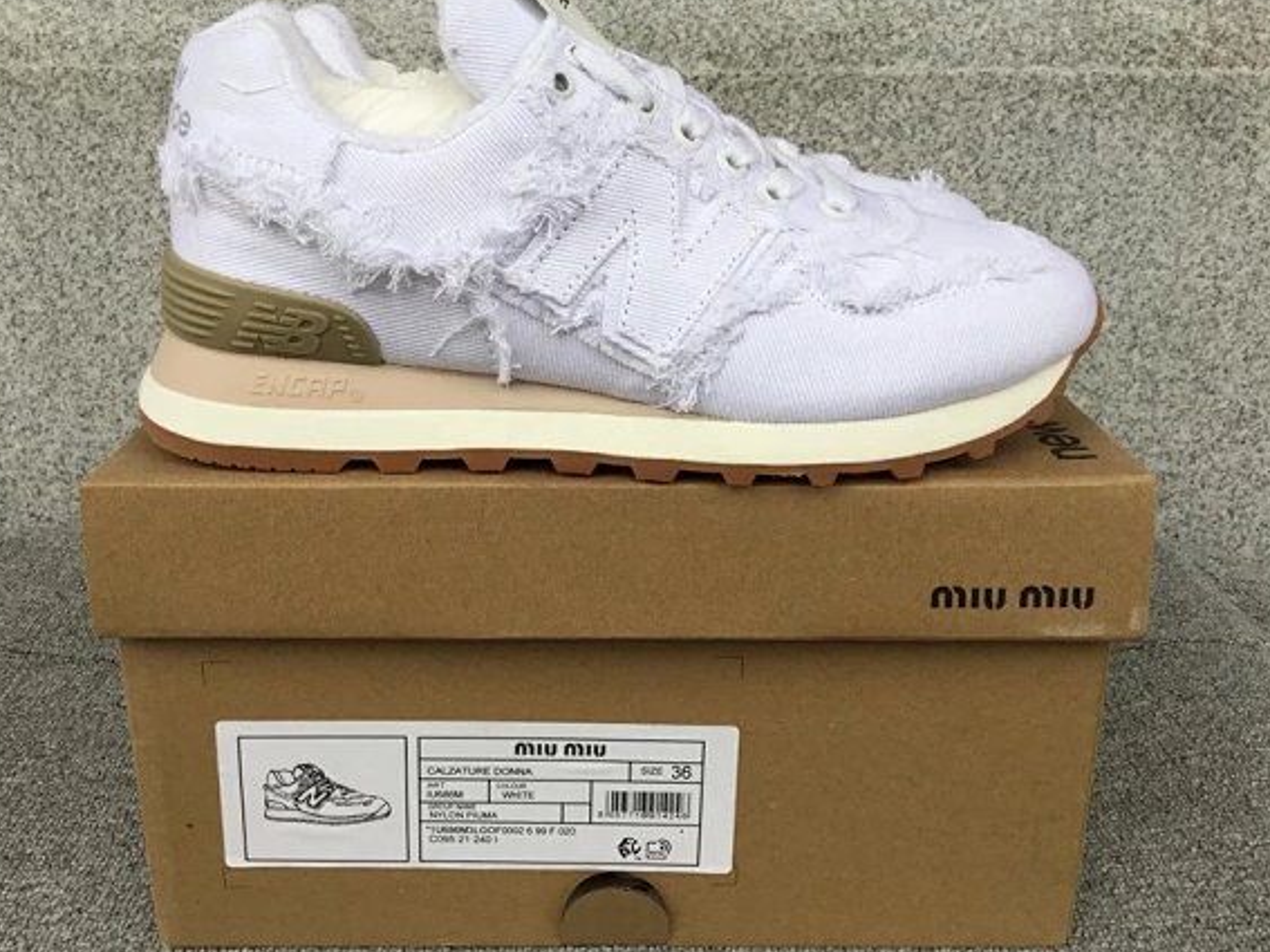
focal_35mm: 35
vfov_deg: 40.7
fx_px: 1284
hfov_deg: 52.6
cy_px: 450
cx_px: 611
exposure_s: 1/100
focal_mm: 3.3
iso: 40
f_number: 2.4
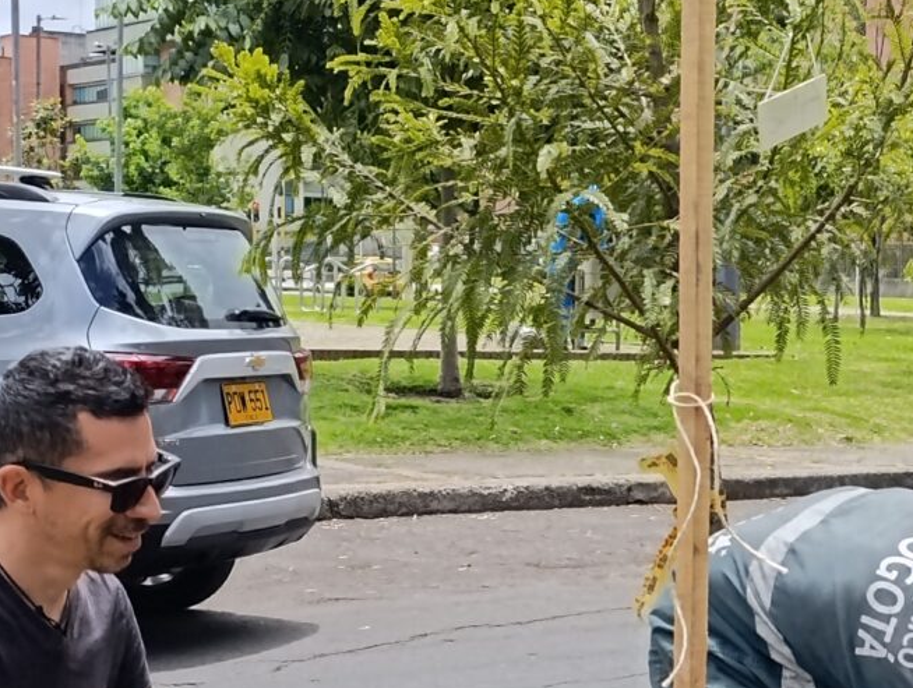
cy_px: 579
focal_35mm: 90
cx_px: 913
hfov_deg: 21.0
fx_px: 2378
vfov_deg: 16.3
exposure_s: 1/380
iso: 50
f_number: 1.6
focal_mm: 6.14
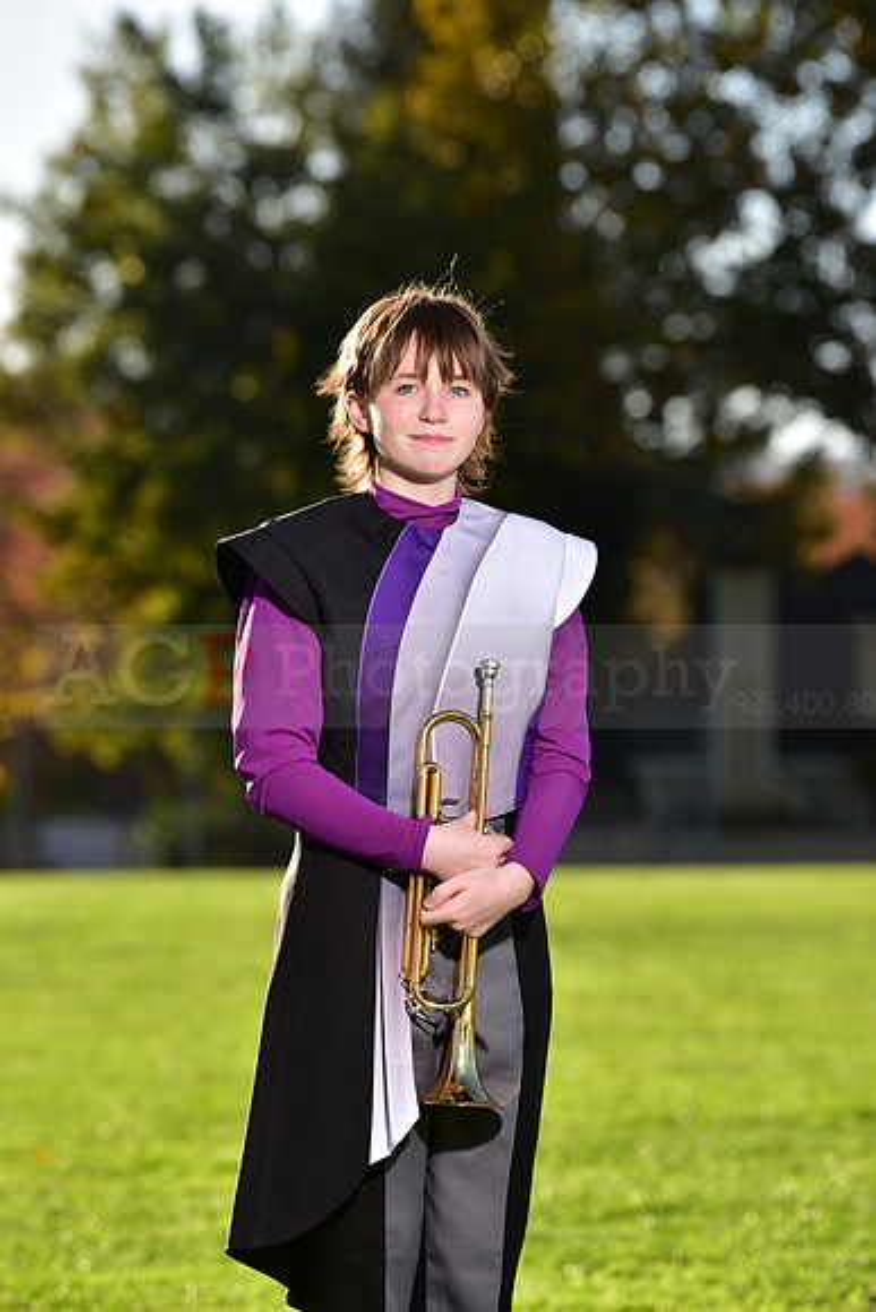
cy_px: 656
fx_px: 7295
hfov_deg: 6.9
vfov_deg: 10.3
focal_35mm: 200
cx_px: 438
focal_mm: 200
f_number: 5.6
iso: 80
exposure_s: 1/250
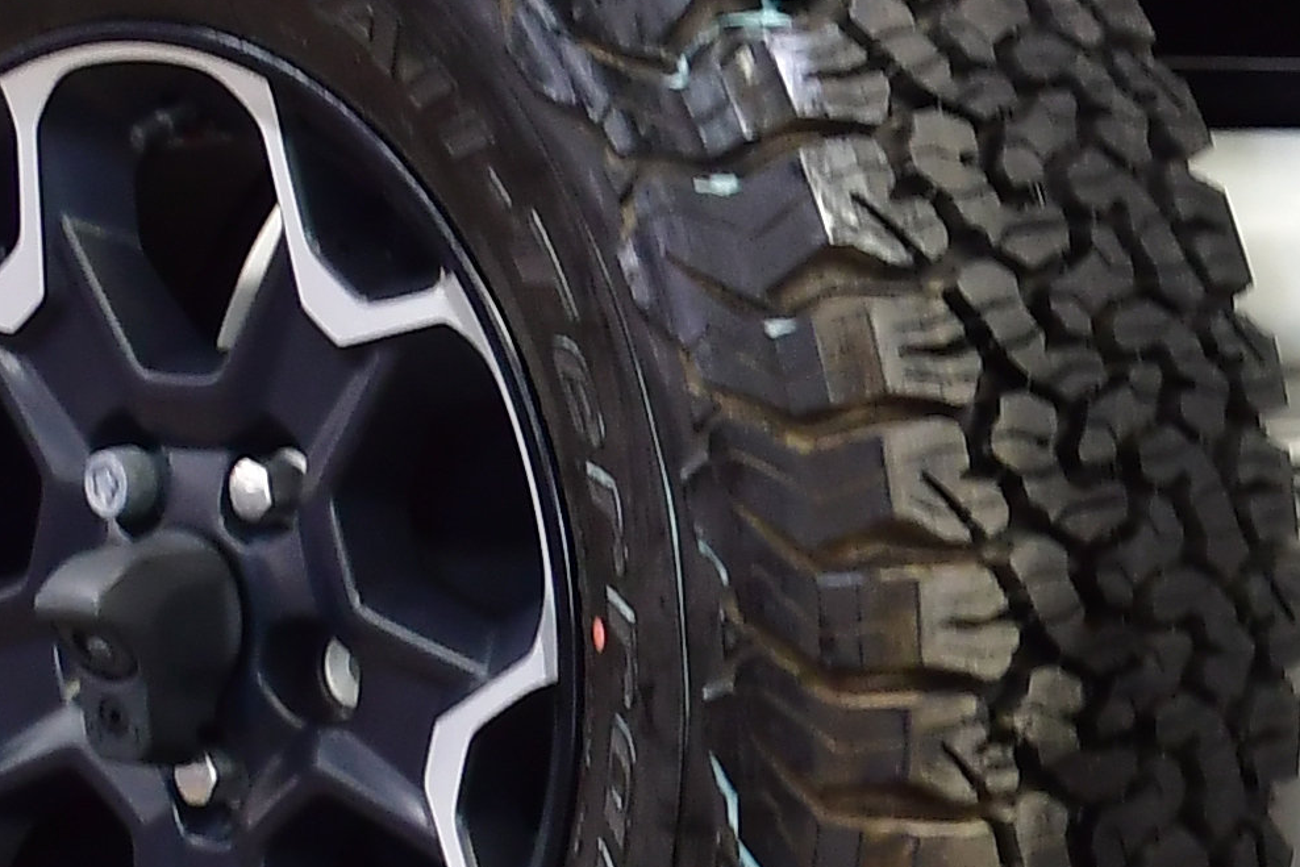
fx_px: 6103
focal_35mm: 169
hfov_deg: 11.8
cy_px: 687
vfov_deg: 8.1
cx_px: 1796
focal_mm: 20
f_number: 4
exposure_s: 1/40
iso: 450
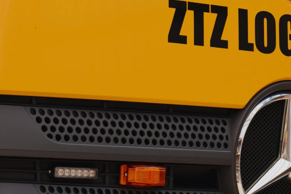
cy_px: 36
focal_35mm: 178
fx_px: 1438
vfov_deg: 7.7
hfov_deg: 11.5
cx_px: 274
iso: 250
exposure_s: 1/640
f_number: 5
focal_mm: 70
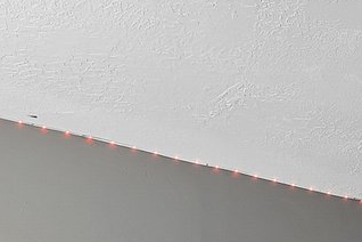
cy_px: 598
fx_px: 1036
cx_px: 493
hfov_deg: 18.2
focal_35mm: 103
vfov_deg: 11.0
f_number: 8
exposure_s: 1/6
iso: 400
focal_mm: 16
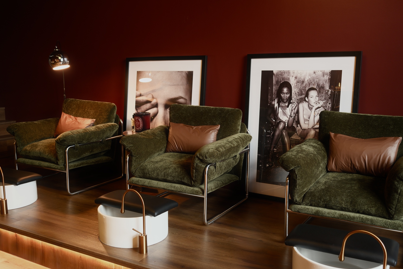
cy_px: 139
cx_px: 199
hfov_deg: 51.9
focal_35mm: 37
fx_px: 414
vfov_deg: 35.9
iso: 320
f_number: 3.2
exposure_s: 1/8
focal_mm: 23
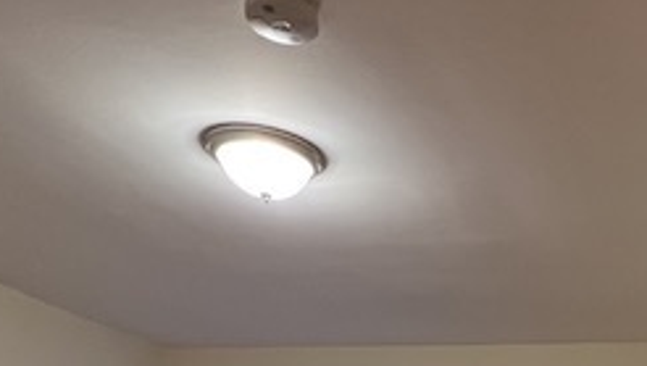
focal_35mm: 46
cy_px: 658
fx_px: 790
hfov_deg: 39.7
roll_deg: -0.1
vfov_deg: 19.5
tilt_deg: -6.9
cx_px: 634
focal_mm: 1.57
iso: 200
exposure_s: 1/60
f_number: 1.8
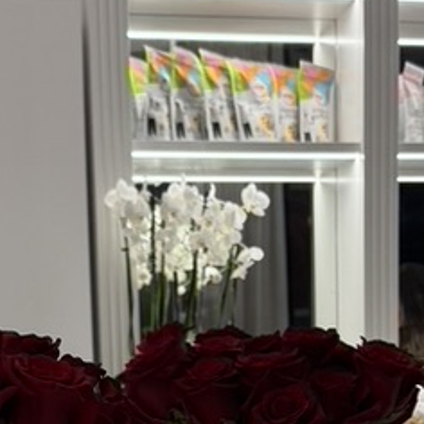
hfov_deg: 18.8
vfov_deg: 17.7
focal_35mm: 92
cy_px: 555
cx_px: 313
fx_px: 1275
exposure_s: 1/100
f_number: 1.78
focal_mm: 6.76
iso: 160
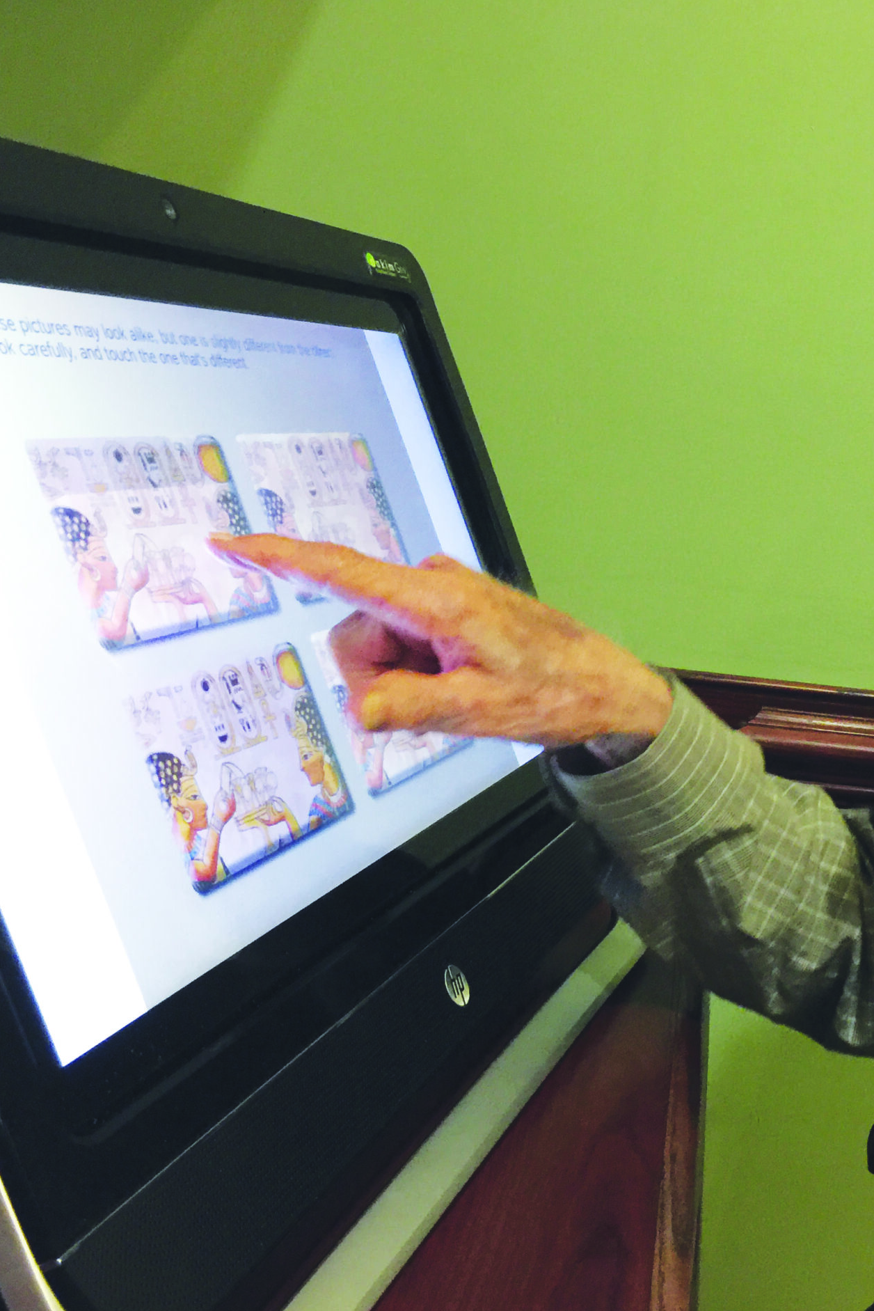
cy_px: 661
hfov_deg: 30.5
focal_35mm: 41
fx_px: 1492
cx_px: 857
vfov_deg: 47.4
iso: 64
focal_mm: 4.15
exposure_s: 1/4
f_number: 2.2
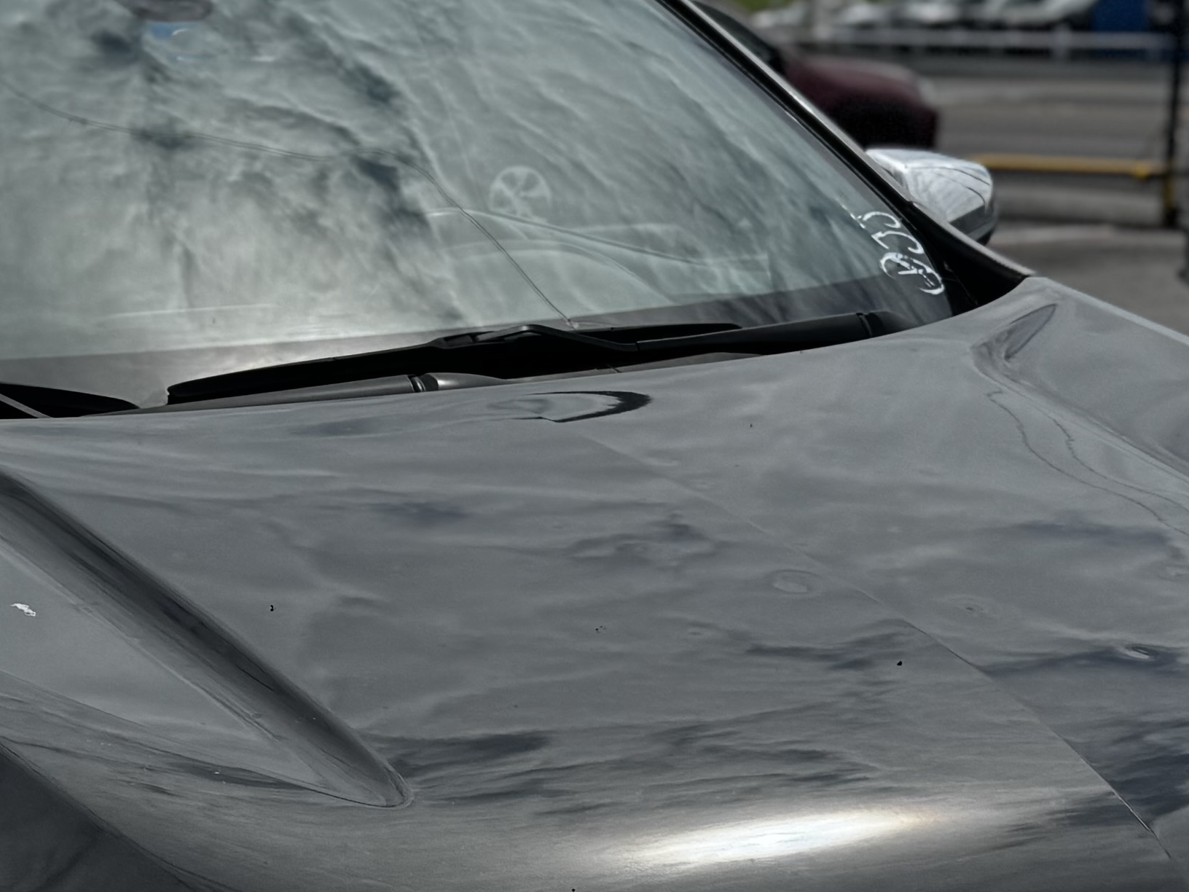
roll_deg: -0.1
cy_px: 839
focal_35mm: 84
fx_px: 2885
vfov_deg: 17.3
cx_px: 256
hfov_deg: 23.0
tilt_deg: -18.3
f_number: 1.78
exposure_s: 1/7092
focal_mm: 6.76
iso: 80
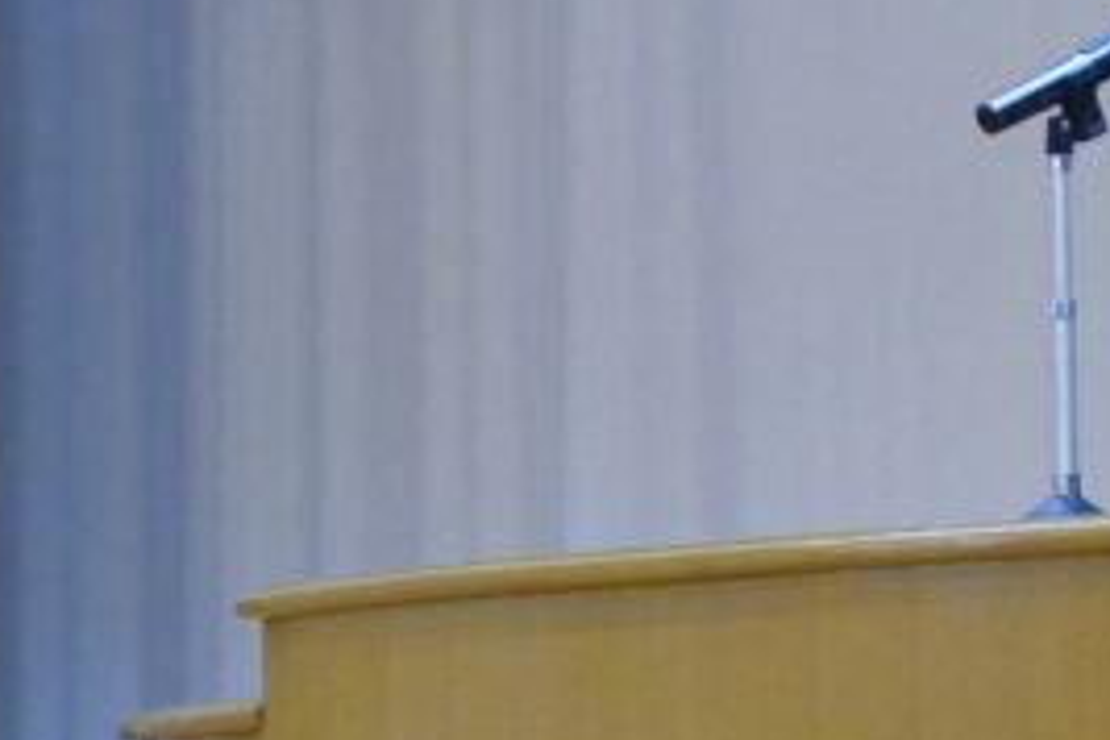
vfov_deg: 6.8
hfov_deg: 10.2
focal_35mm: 201
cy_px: 609
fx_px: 6197
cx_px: 1002
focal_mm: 24.33
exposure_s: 1/125
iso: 3200
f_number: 3.6
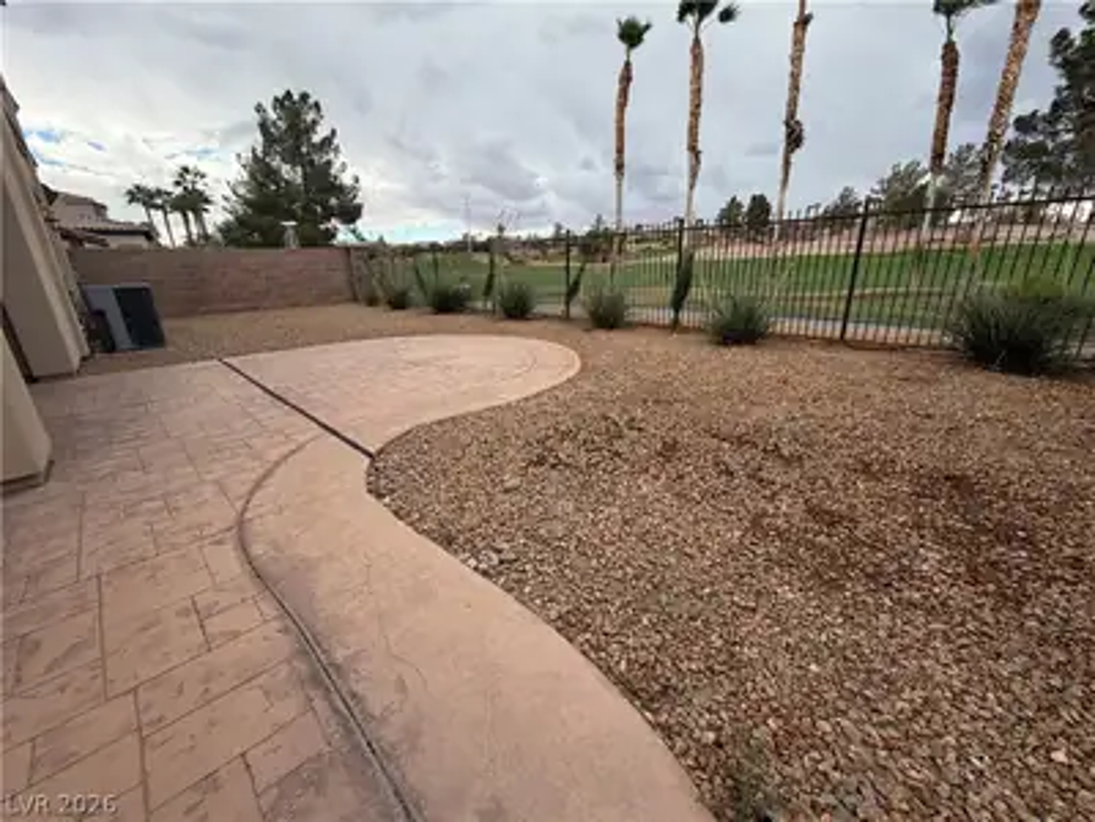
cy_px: 411
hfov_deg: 102.1
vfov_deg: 85.7
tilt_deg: -17.6
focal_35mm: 14
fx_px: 443
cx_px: 548
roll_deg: +1.8
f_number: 2.2
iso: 50
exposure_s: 1/502
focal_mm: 2.22
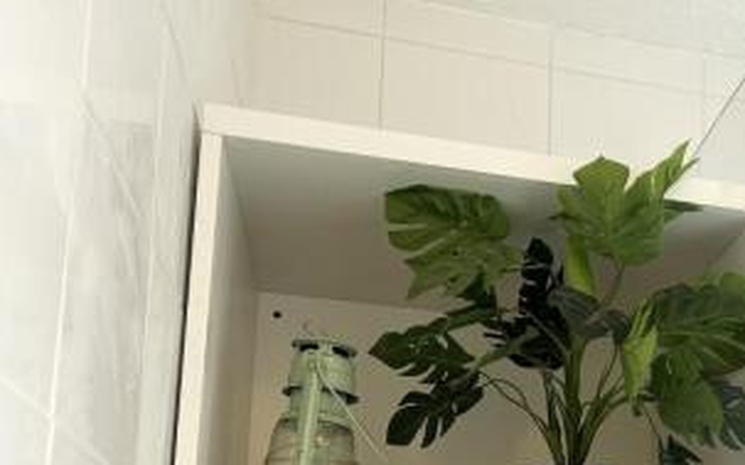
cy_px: 498
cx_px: 712
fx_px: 1075
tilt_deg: +8.5
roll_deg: +0.2
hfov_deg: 35.3
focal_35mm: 53
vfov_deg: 23.1
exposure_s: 1/70
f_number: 1.5
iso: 125
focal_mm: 5.7
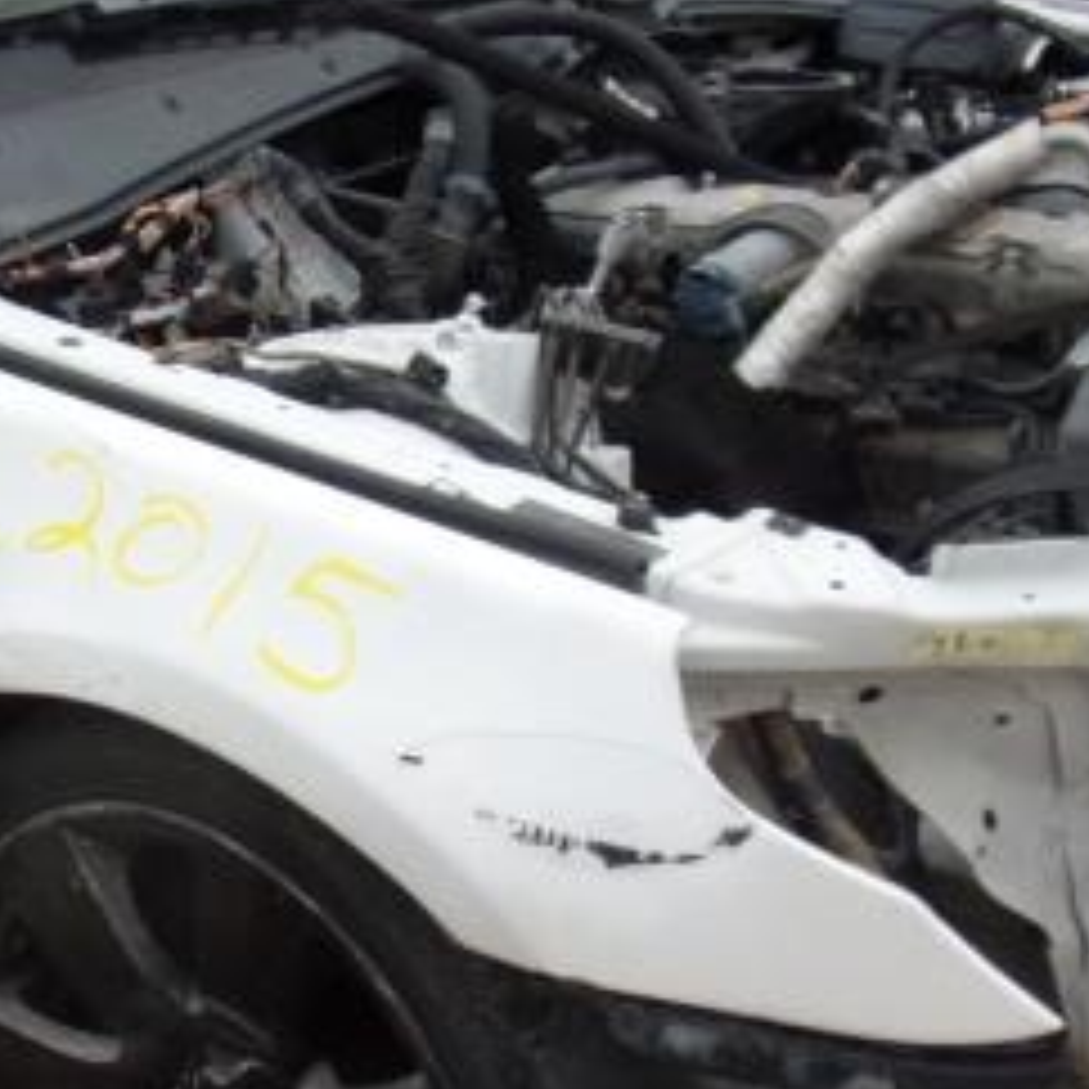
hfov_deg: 24.3
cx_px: 212
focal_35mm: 70
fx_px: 2491
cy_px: 576
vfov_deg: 24.7
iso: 80
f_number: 3.3
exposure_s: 1/480
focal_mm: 4.3
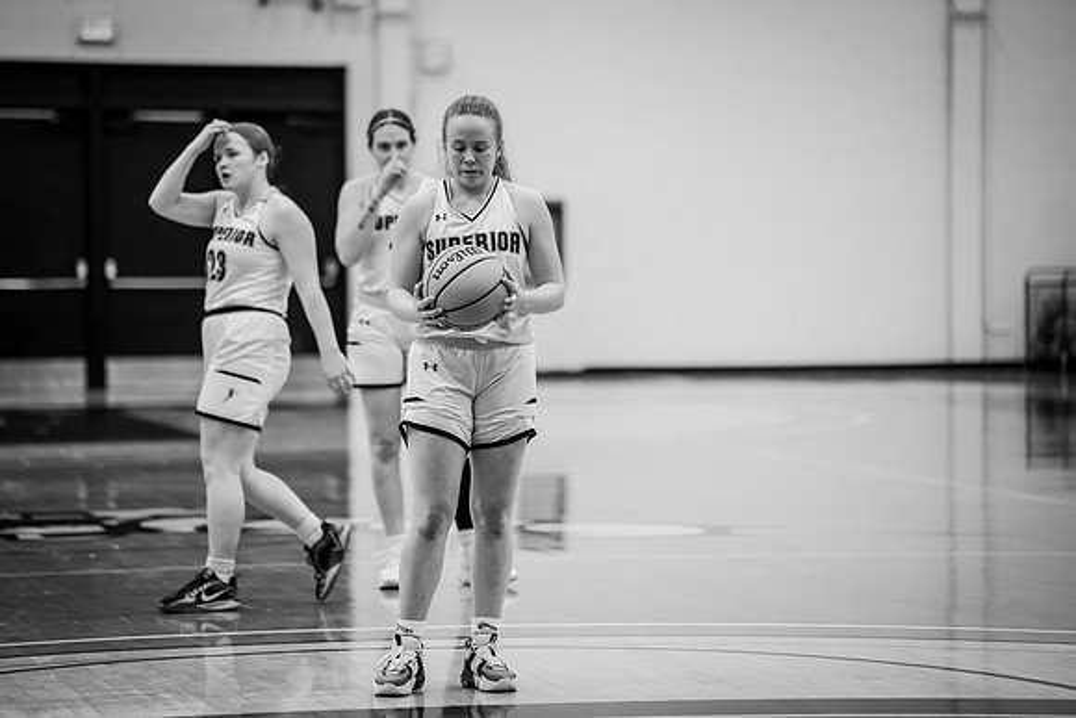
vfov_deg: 8.2
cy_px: 319
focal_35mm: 167
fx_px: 4987
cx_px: 520
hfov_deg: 12.3
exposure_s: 1/640
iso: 2000
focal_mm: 150
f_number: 2.8
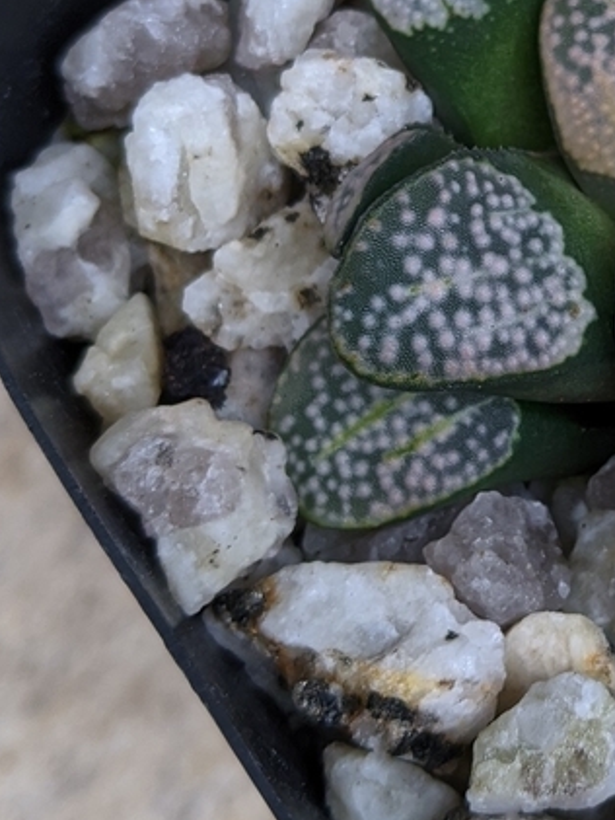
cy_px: 101
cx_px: 714
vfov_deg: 24.7
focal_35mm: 77
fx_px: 1823
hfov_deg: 18.3
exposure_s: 1/120
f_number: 1.8
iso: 82
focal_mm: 4.44
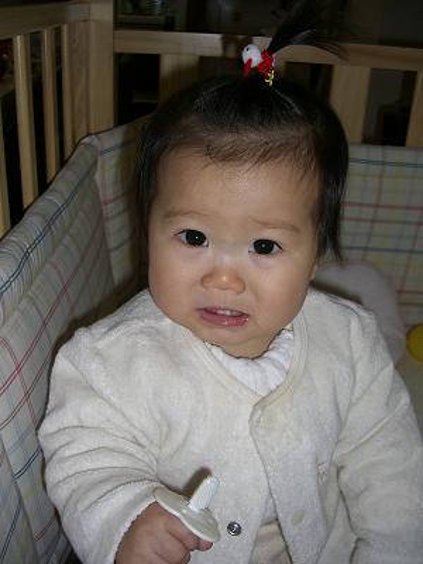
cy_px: 282
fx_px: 619
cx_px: 212
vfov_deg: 49.0
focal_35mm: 38
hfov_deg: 37.7
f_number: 2.8
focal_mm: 7.9
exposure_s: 1/60
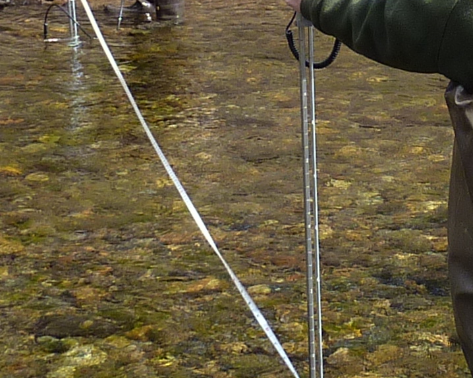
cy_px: 3
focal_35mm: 142
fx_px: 1987
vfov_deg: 10.8
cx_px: 538
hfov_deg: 13.3
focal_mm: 4.7
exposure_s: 1/200
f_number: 4
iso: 80
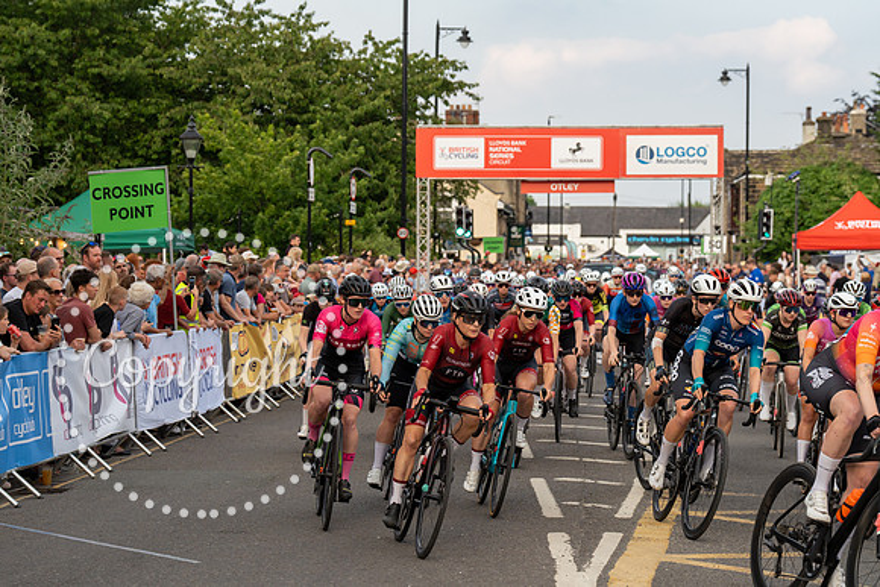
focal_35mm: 89
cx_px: 440
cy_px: 294
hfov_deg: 22.9
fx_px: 2170
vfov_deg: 15.4
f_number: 5
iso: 500
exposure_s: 1/1250
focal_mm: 86
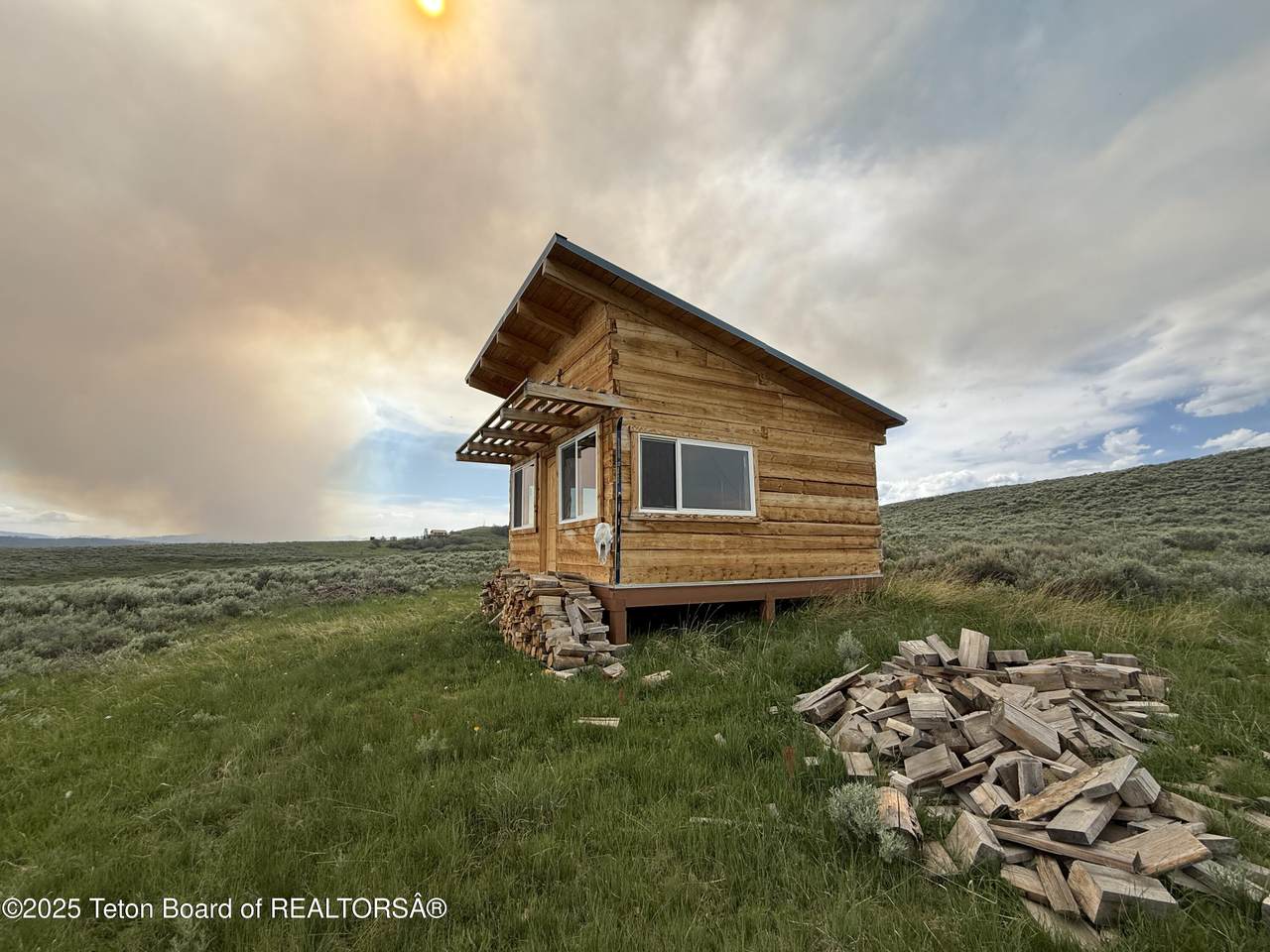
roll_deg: +0.0
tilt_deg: +8.6
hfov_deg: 102.1
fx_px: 514
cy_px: 476
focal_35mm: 14
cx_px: 635
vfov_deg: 85.7
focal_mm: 2.22
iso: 50
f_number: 2.2
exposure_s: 1/1698
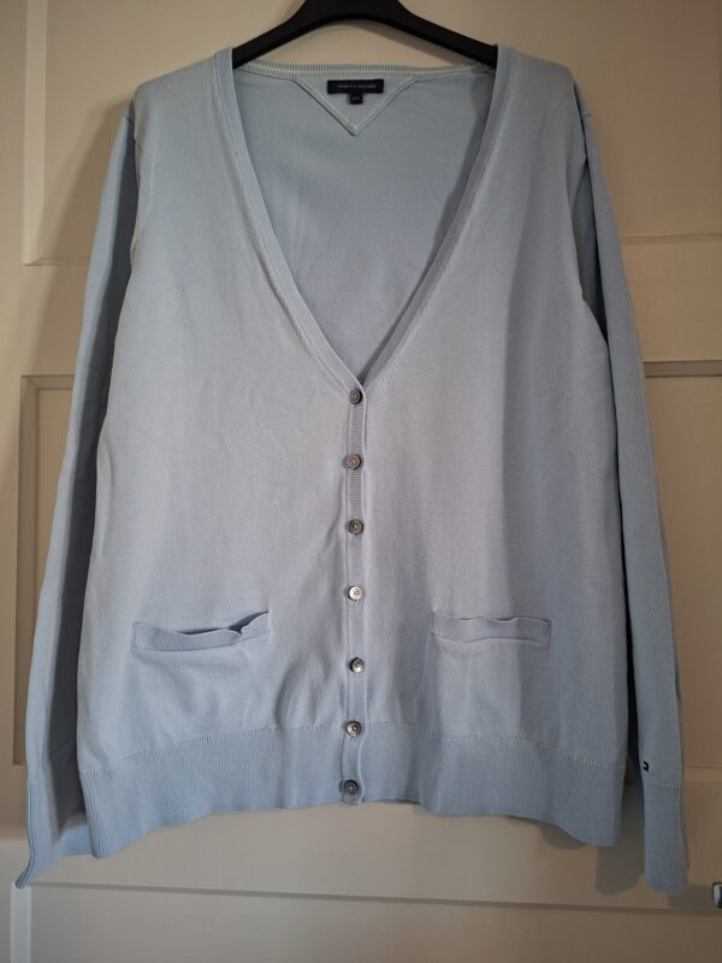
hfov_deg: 58.9
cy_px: 482
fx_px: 640
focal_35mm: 23
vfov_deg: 73.9
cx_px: 361
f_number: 1.8
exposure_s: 1/33
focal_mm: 5.54
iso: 250
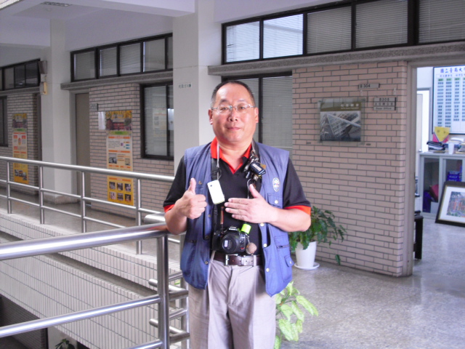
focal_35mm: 46
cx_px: 232
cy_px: 174
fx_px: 618
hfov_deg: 41.2
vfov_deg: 31.5
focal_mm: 7.6
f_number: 3.1
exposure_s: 1/15
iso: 200
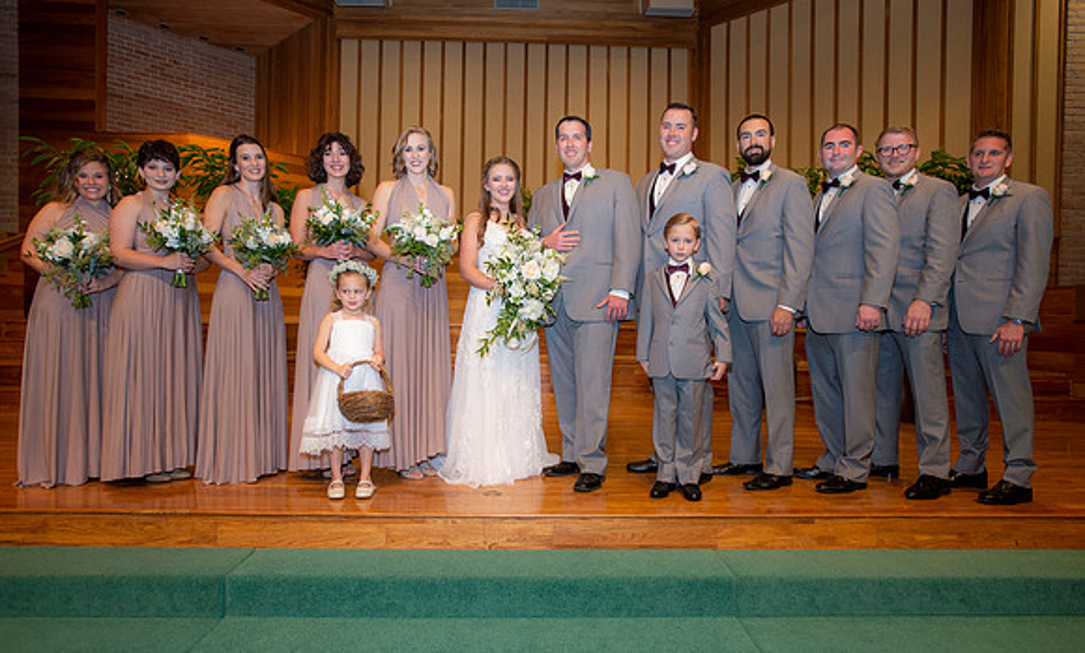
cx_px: 543
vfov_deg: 53.8
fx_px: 644
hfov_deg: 80.2
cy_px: 334
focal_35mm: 22
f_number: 3.5
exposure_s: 1/160
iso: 800
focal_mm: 20
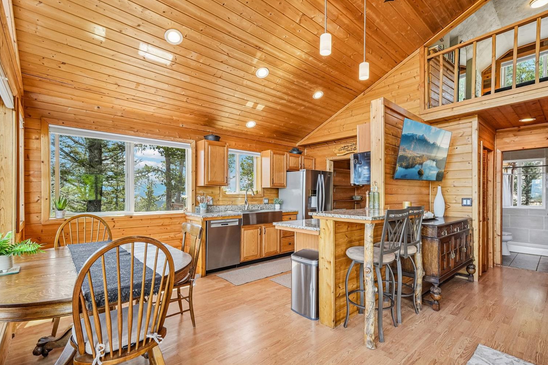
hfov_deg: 96.7
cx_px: 279
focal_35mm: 16
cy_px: 190
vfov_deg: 73.7
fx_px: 244
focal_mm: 10
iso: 800
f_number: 8
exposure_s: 1/30
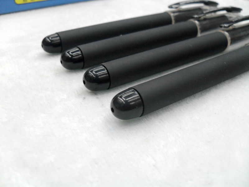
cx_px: 124
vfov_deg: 40.7
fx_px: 252
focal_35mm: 35
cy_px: 94
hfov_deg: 52.6
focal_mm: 6.2
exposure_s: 1/30
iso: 120
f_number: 2.8
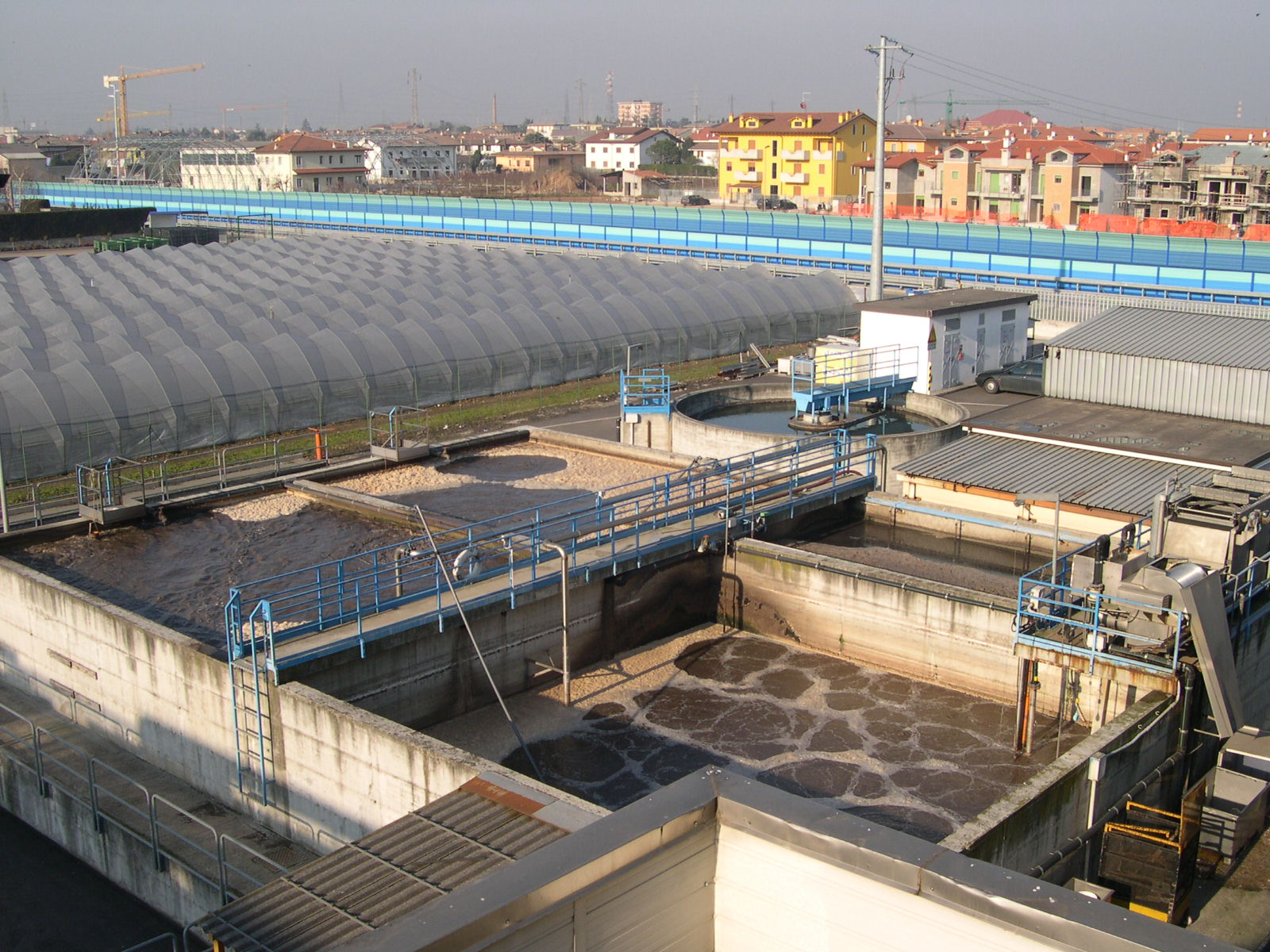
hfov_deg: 49.0
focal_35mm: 38
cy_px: 476
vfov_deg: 37.7
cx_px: 635
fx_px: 1394
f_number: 7.6
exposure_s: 1/127
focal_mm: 8
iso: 100
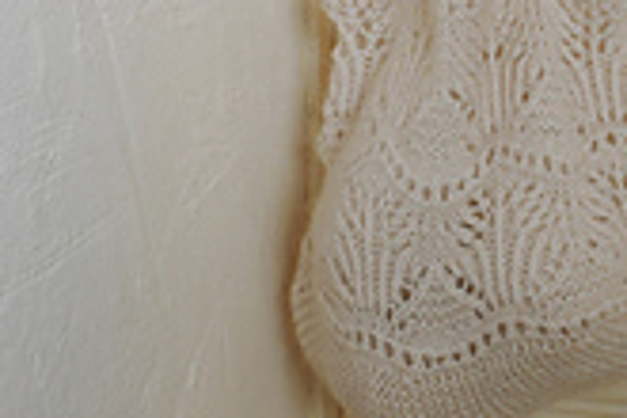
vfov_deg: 15.4
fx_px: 1546
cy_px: 135
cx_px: 676
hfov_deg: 21.8
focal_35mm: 89
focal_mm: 19.5
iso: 1400
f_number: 13
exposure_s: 1/30
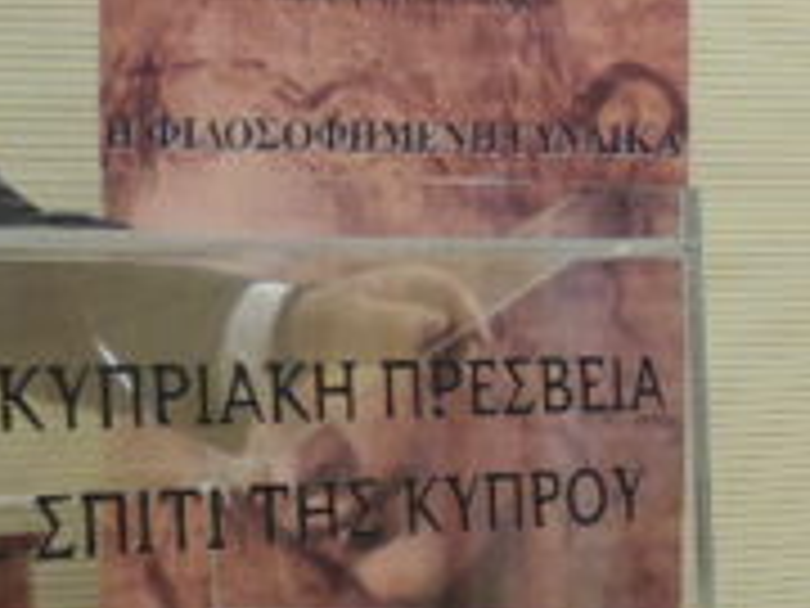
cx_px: 1107
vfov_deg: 8.7
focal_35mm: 171
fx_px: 4001
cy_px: 531
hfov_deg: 11.2
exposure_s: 1/30
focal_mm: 5.3
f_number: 3.1
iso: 360
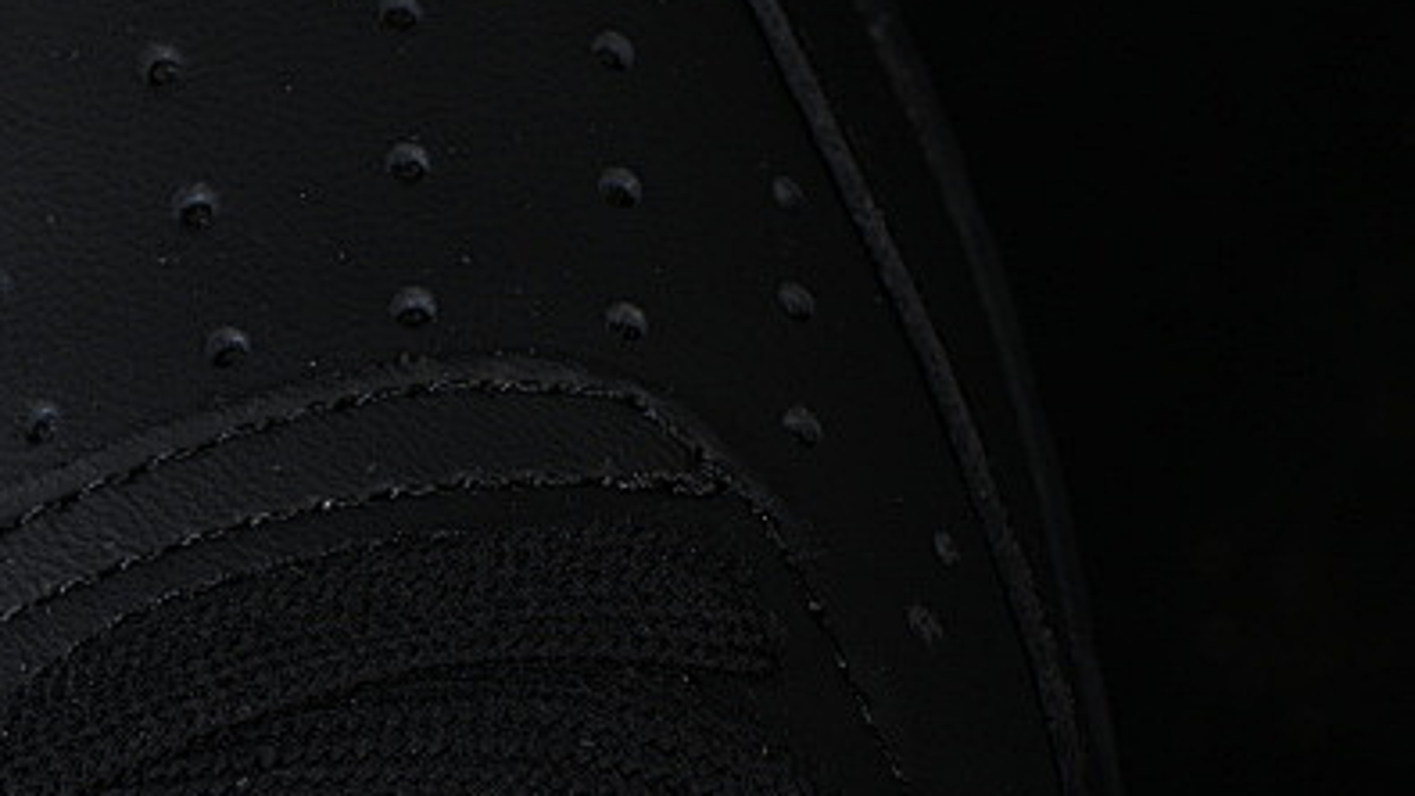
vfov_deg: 5.6
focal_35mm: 215
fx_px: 8065
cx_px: 172
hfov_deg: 10.0
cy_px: 581
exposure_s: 1/60
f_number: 6.3
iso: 160
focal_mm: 50
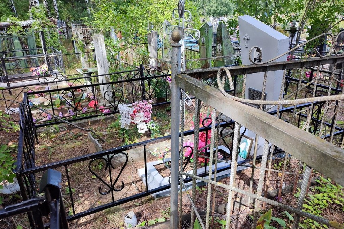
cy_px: 112
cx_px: 171
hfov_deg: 67.4
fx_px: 258
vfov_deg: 47.9
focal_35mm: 27
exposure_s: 1/100
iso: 68
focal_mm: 6.04
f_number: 1.9
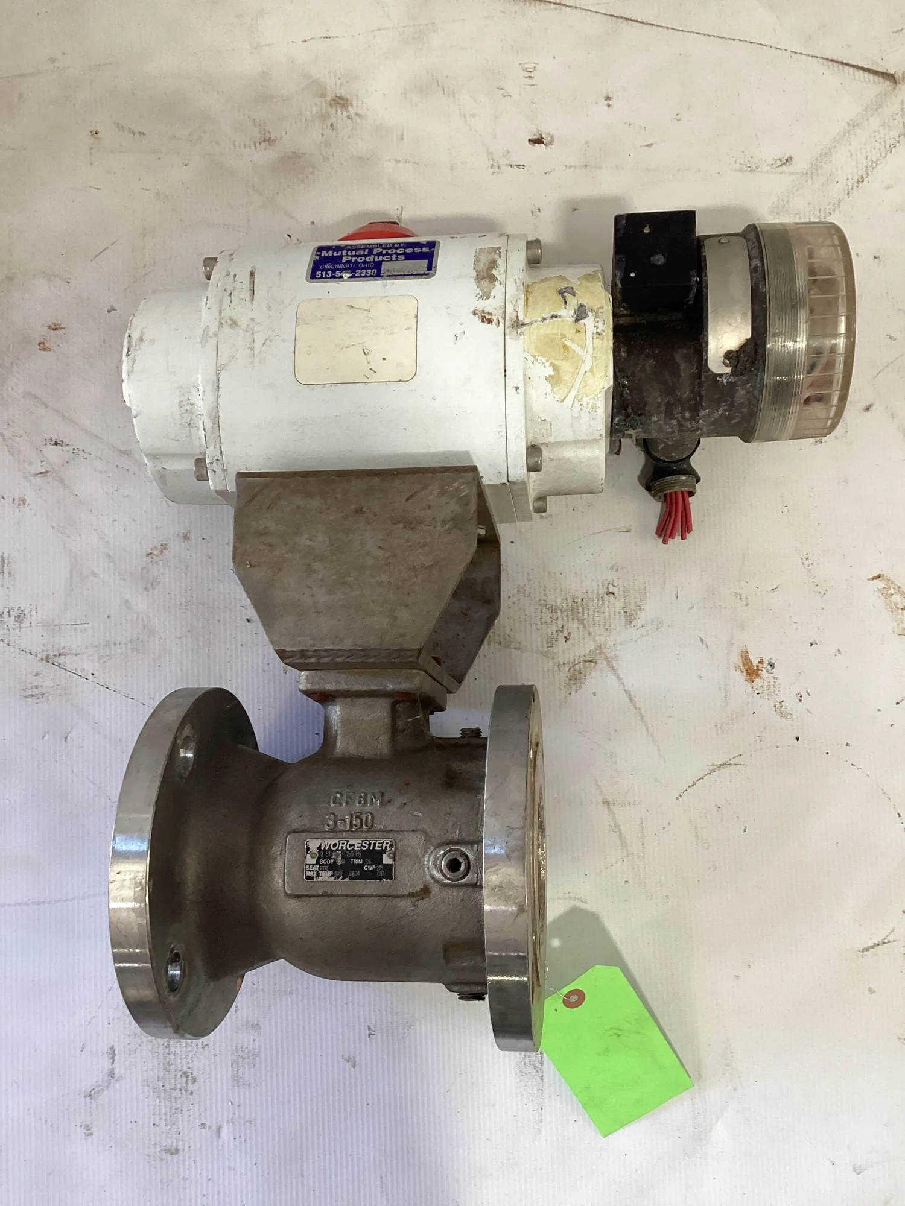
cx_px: 452
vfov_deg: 58.4
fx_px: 1081
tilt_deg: -83.7
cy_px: 603
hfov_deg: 45.4
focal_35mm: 31
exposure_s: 1/50
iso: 80
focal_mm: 3.3
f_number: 2.4
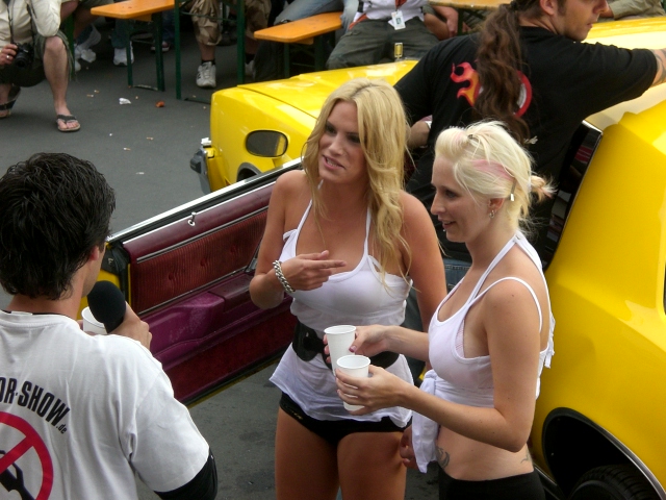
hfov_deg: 17.3
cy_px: 250
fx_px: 2193
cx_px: 333
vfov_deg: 13.0
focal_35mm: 114
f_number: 5.9
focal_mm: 18.9
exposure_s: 1/160
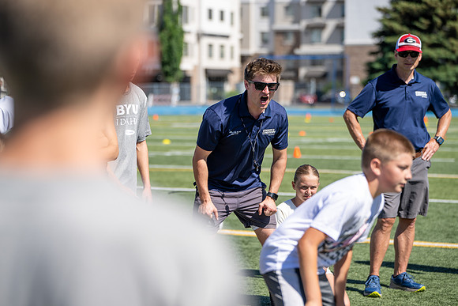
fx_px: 1336
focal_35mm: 105
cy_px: 153
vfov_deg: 13.0
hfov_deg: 19.5
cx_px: 229
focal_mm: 105
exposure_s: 1/800
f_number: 3.2
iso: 50
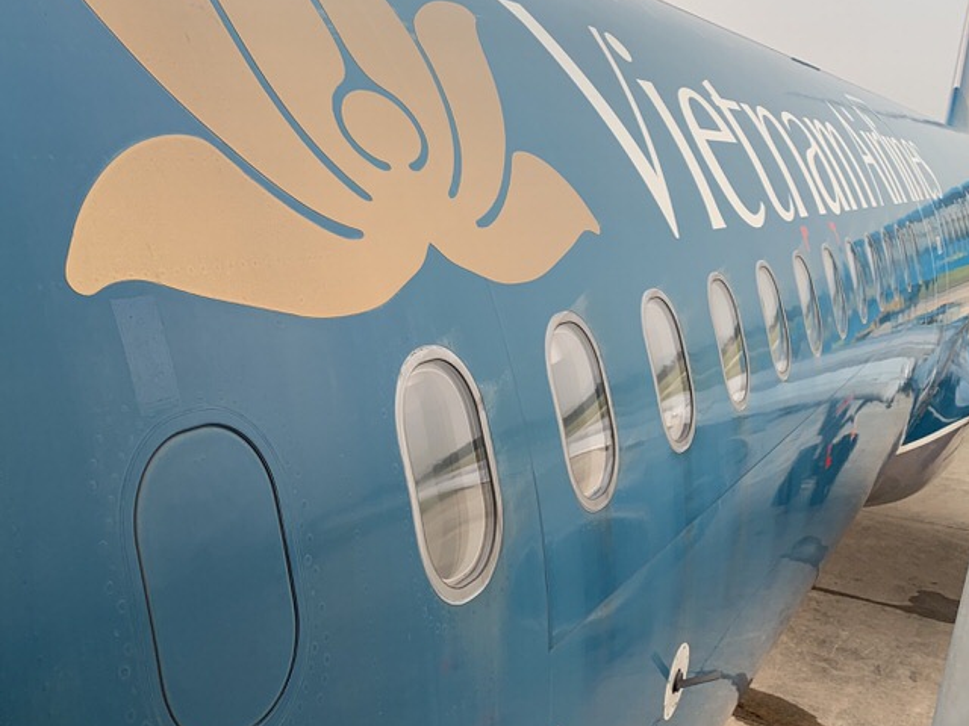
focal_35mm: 39
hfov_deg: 47.1
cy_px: 292
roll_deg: -2.8
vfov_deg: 36.7
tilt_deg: -4.8
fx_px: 1092
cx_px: 327
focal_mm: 4.25
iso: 25
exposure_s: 1/128
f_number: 1.8
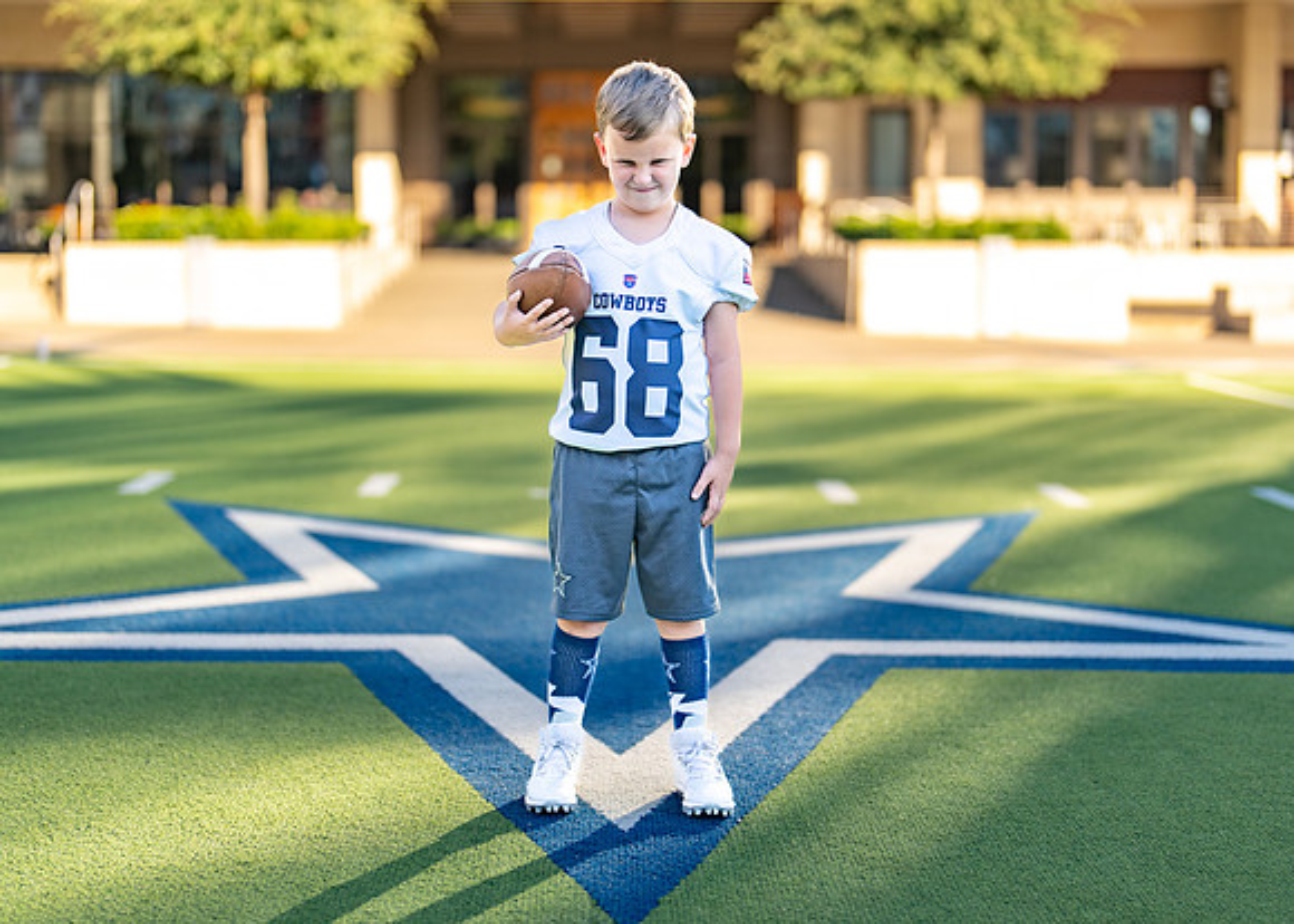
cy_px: 445
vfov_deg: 23.8
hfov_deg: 32.9
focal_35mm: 60
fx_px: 2192
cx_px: 669
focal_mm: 50
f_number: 1.2
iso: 100
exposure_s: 1/2500
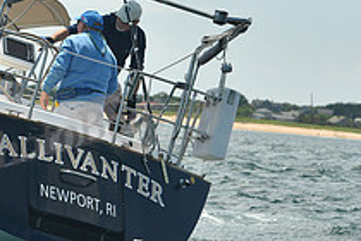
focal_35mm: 254
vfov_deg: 5.4
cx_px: -117
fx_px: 2547
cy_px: 65
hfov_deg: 8.0
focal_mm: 92
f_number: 7.1
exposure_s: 1/640
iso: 320
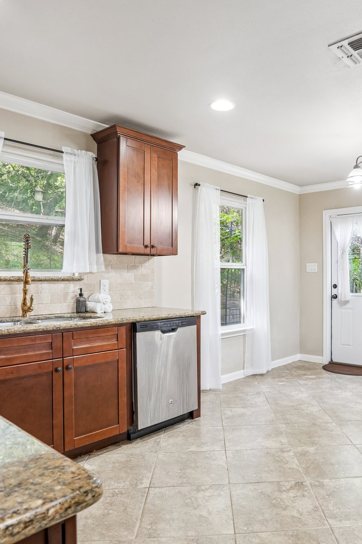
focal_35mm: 25
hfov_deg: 50.2
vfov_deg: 71.5
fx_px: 377
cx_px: 247
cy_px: 277
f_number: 8
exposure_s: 1/10
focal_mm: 16
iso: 400
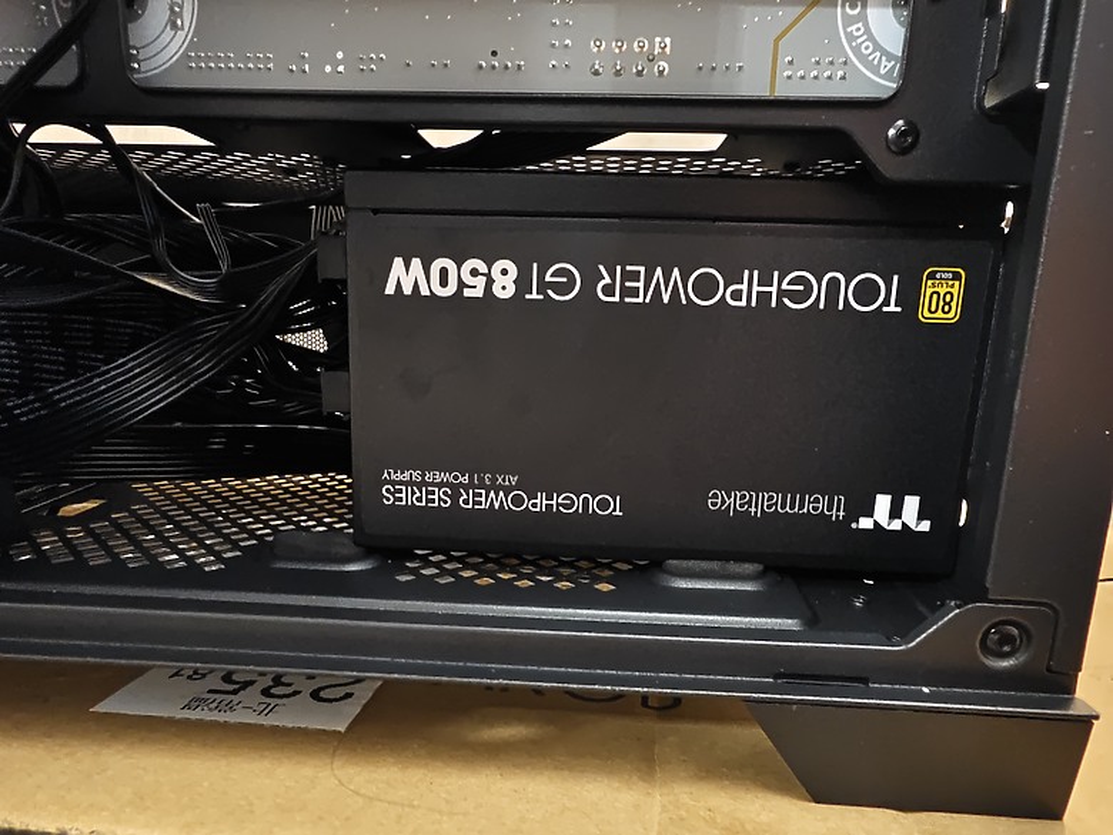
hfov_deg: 73.9
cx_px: 556
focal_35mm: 23
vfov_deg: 58.9
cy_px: 418
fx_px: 740
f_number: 2.2
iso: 1457
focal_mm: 2.59
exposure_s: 1/15
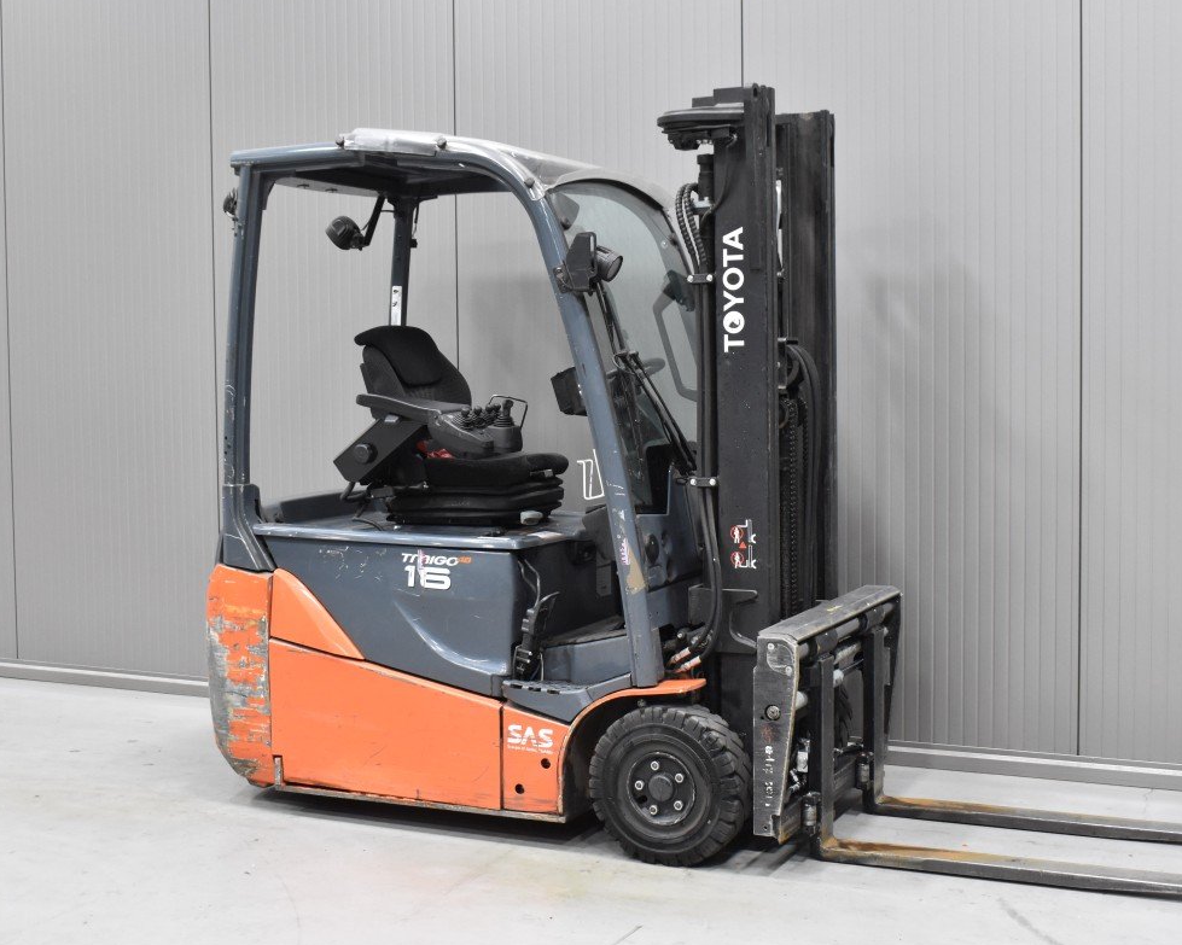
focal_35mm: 47
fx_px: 1629
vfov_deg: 32.4
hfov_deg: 39.9
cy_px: 467
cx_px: 595
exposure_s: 1/25
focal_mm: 27
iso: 1600
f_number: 5.6
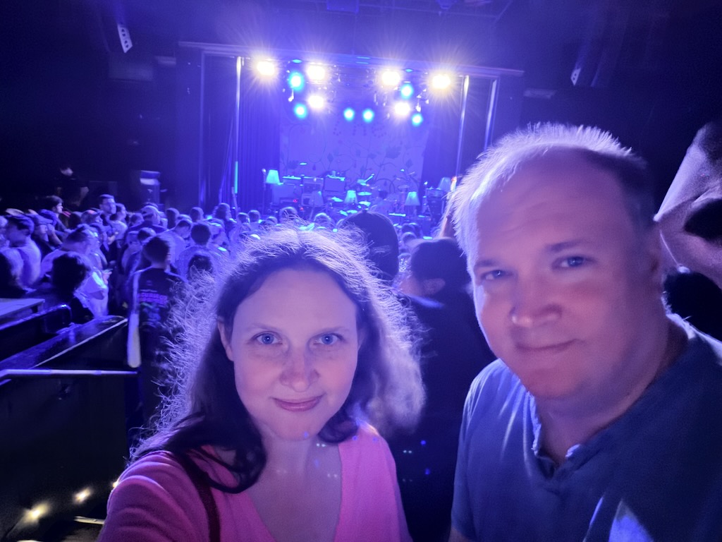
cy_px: 271
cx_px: 361
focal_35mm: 20
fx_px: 417
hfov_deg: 81.7
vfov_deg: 66.0
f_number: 1.9
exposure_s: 1/4
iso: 3200
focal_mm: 2.71
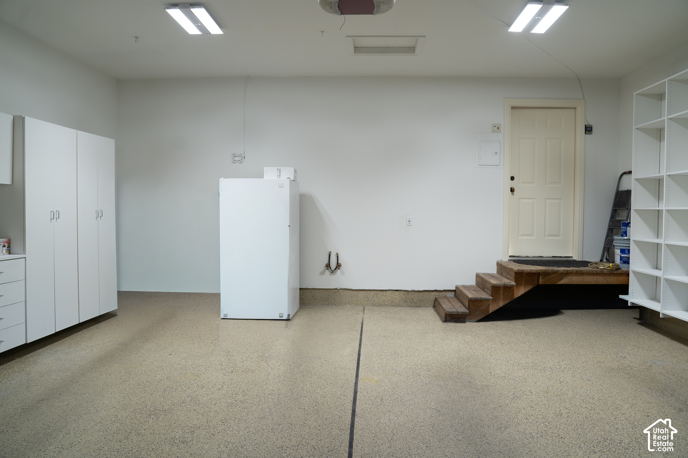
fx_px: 459
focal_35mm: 24
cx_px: 344
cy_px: 229
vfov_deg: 53.1
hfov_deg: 73.7
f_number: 4
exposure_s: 1/160
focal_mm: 24
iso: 200
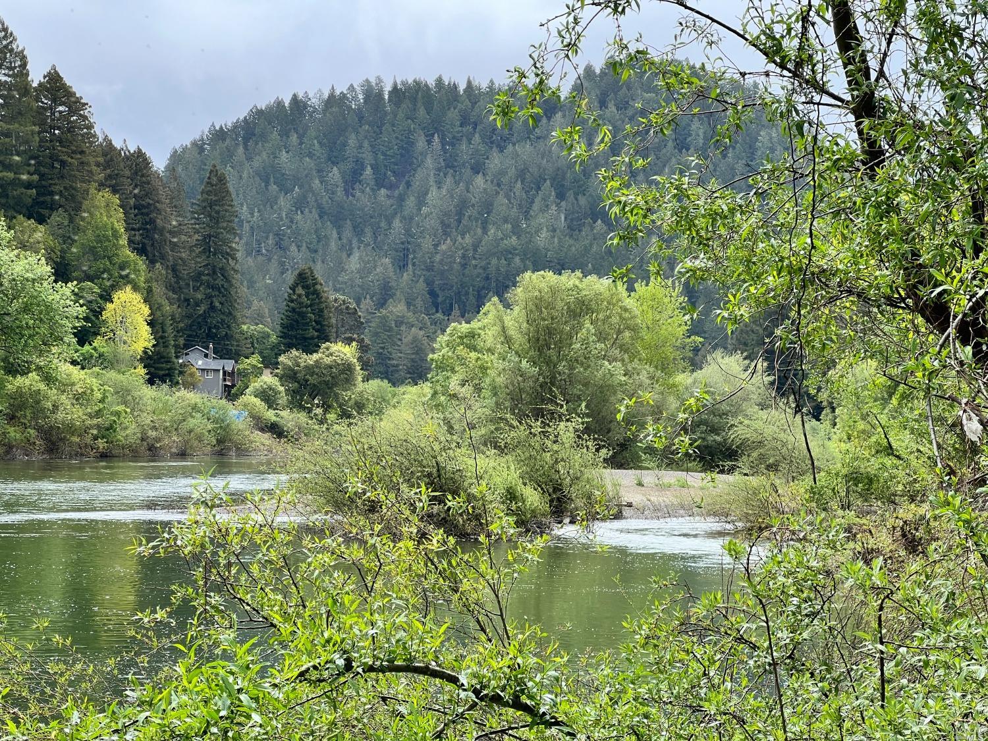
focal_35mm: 77
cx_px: 494
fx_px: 2198
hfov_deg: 25.3
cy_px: 370
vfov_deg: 19.1
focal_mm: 9
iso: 32
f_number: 2.8
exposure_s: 1/274
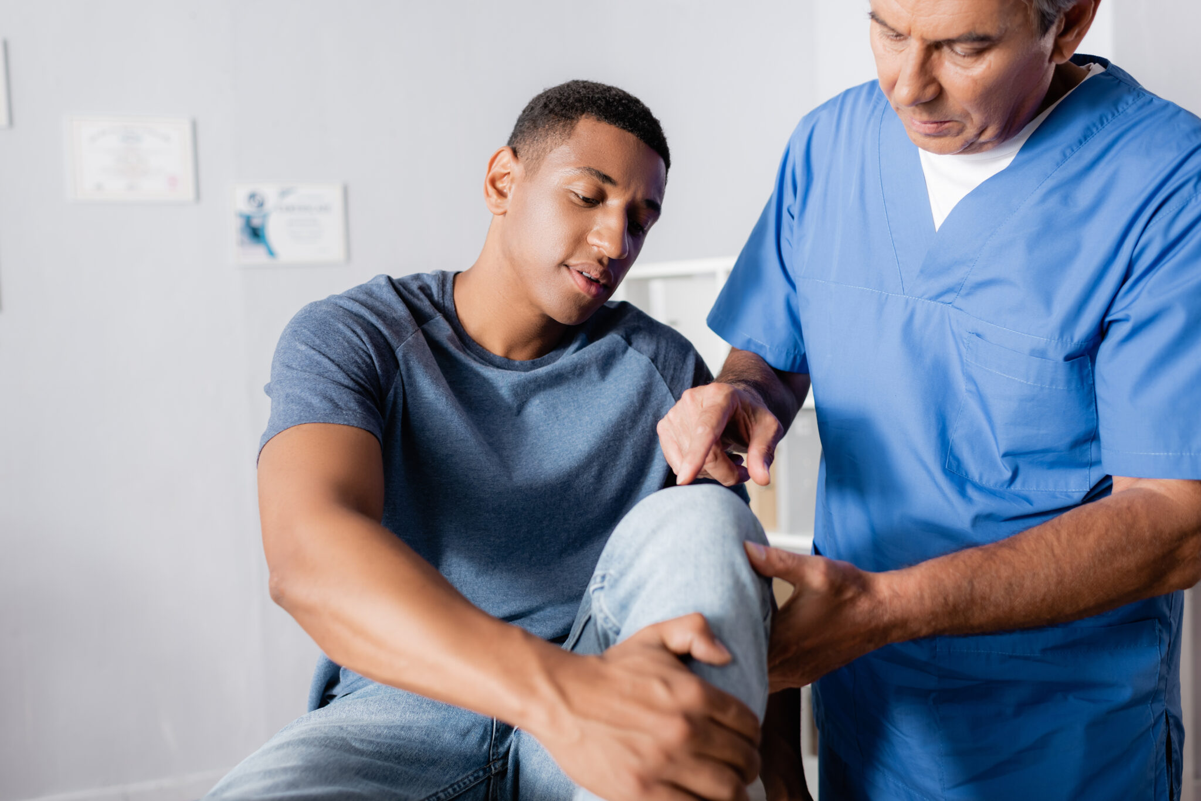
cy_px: 400
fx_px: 1168
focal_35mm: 35
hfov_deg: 54.4
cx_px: 600
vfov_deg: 37.9
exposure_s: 1/200
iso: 125
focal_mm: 35
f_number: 2.8
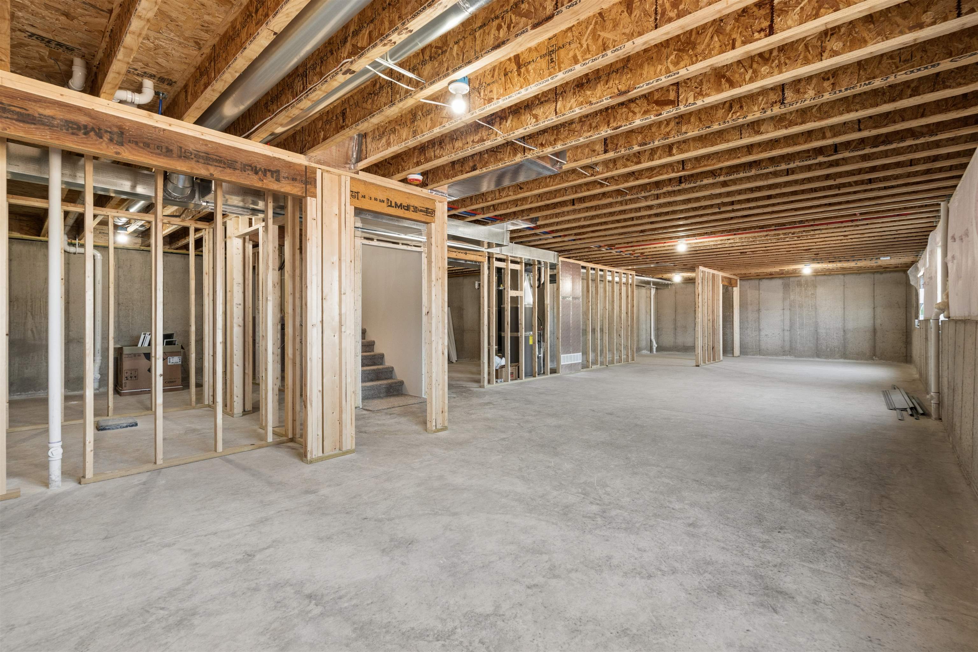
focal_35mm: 16
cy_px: 326
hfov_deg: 96.7
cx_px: 489
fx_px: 435
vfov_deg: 73.7
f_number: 10
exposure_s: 1/10
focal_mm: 16
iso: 800
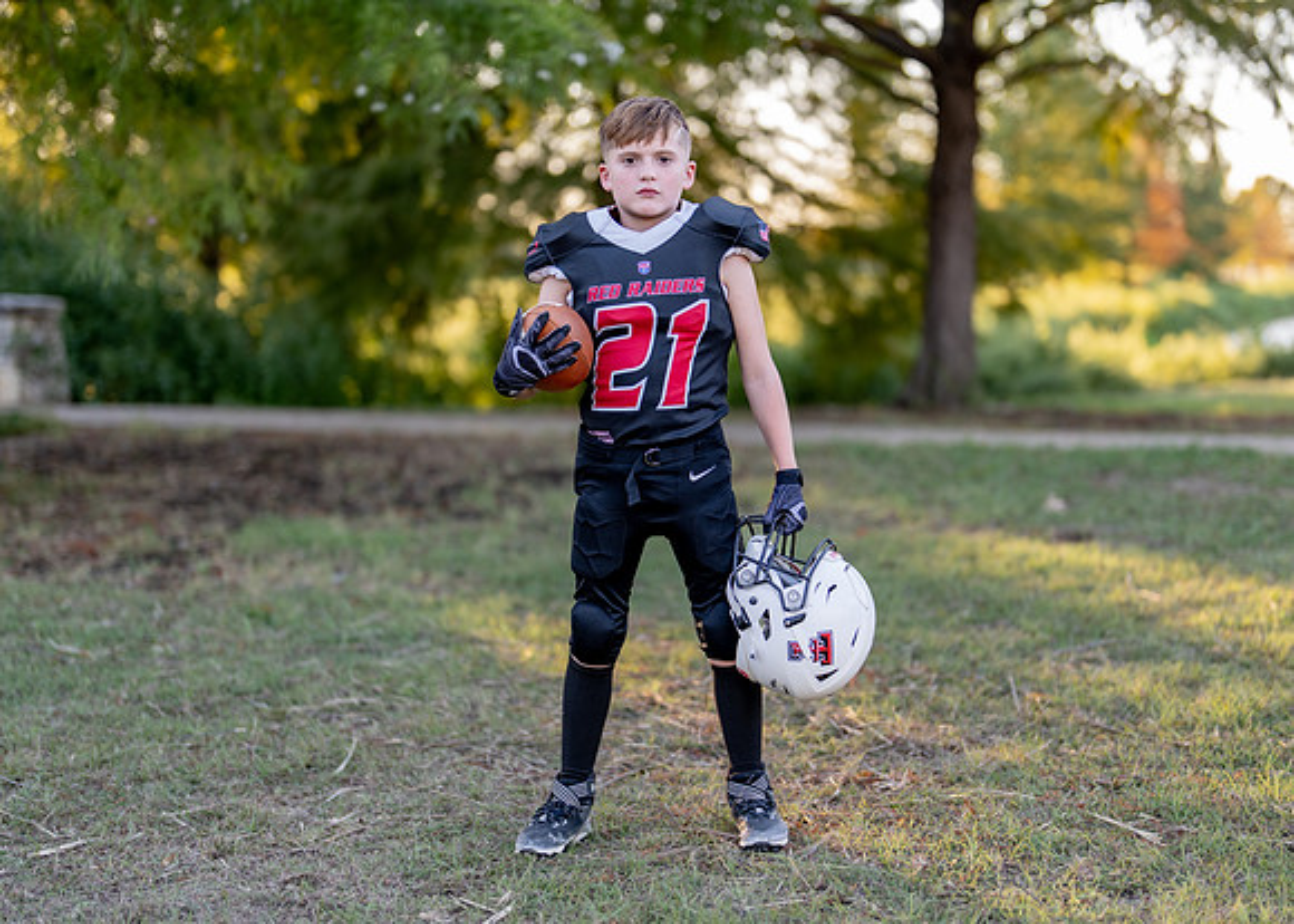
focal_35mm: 63
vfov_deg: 22.7
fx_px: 2302
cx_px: 685
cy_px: 473
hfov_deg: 31.4
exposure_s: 1/400
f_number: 1.2
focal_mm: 50
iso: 100
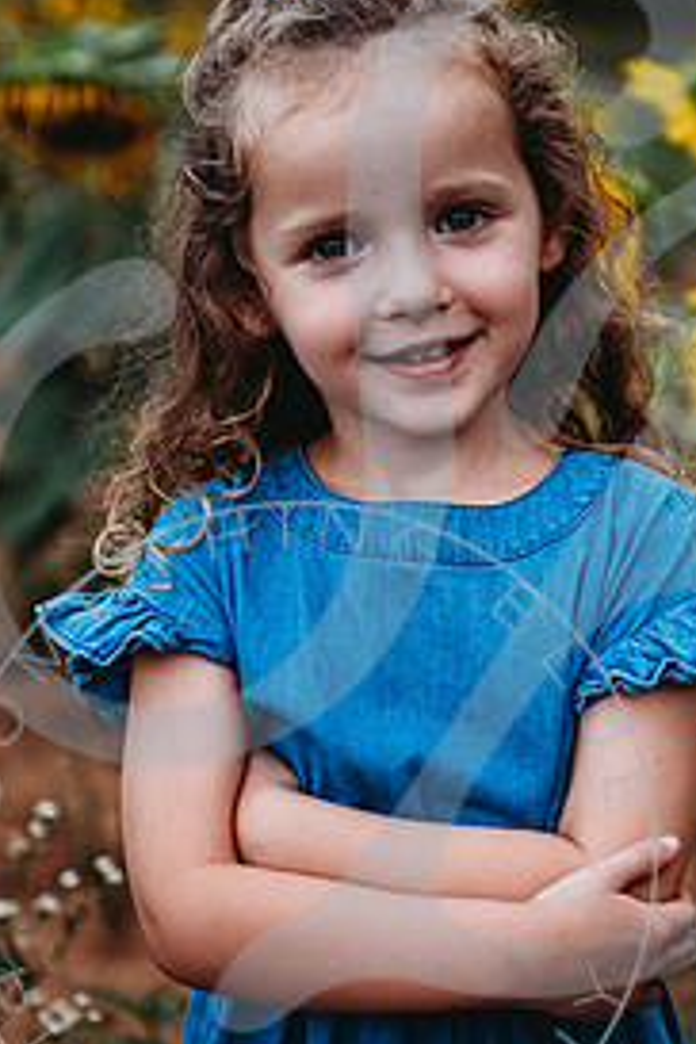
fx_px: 2871
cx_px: 474
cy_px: 566
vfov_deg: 20.6
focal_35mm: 99
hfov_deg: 13.8
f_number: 2.8
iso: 100
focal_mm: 60
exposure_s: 1/250
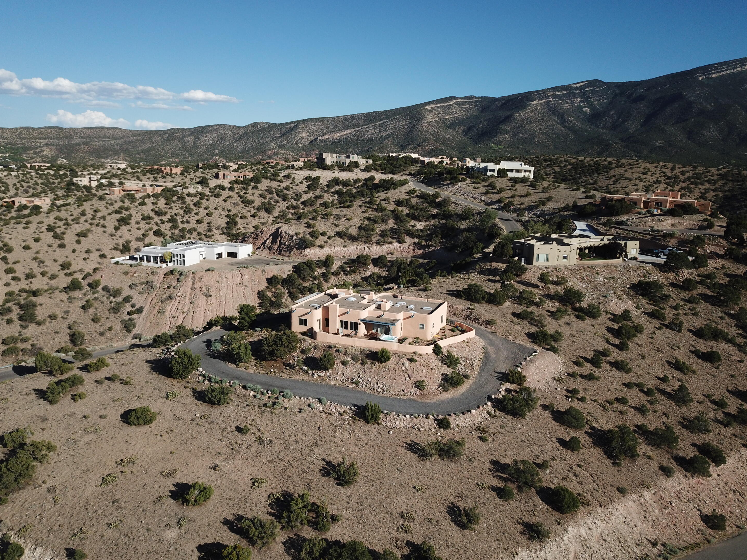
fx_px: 583
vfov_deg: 51.4
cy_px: 274
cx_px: 377
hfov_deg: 65.3
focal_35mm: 27
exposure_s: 1/2008
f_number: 2.2
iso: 100
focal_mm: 4.73
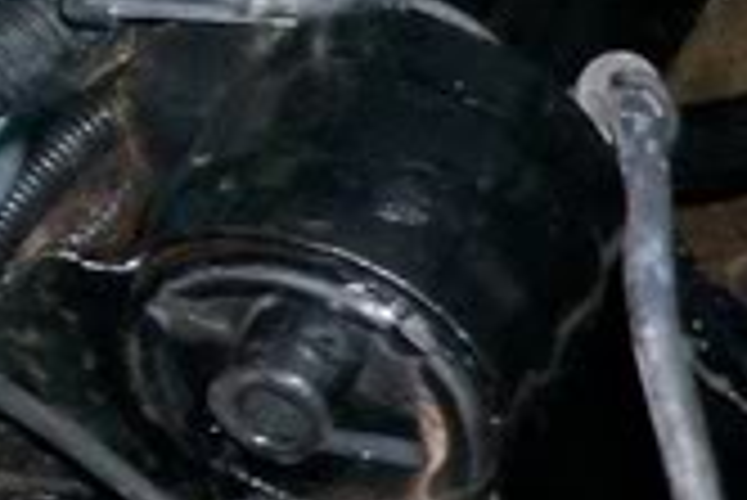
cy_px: 387
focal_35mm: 180
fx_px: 3738
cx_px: 1773
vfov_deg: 7.6
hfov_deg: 10.0
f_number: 4.5
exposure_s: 1/64
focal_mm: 5.9
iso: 140
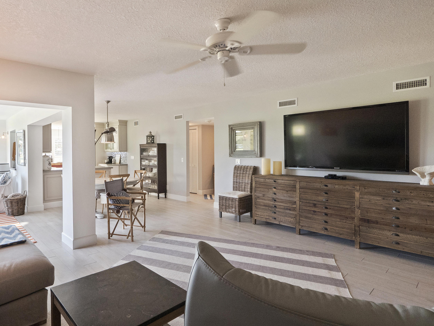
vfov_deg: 68.7
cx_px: 151
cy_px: 167
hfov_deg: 82.3
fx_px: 238
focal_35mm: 19
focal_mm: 7
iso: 2000
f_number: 4
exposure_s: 1/60
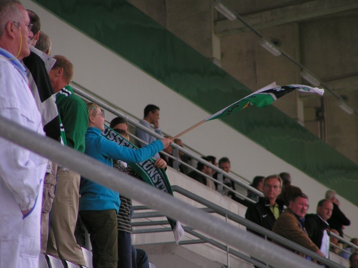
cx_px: 179
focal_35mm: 380
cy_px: 134
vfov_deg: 3.9
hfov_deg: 5.2
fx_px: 3930
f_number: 3.5
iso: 100
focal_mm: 58
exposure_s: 1/400
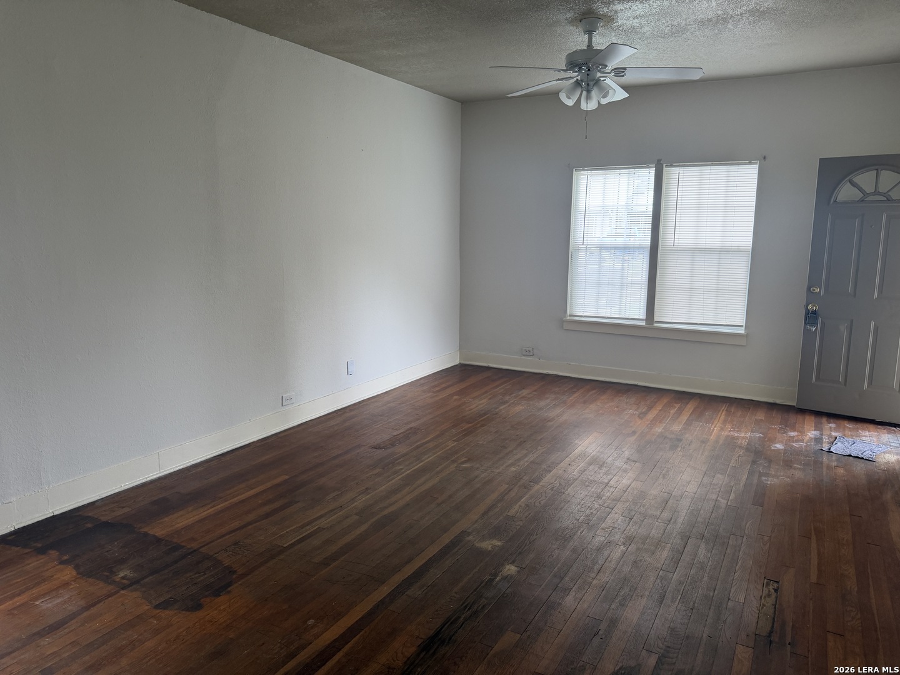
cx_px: 450
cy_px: 338
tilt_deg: -9.0
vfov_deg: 56.8
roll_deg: -1.5
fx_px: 624
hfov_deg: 71.6
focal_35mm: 24
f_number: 1.78
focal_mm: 6.76
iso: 200
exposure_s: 1/121
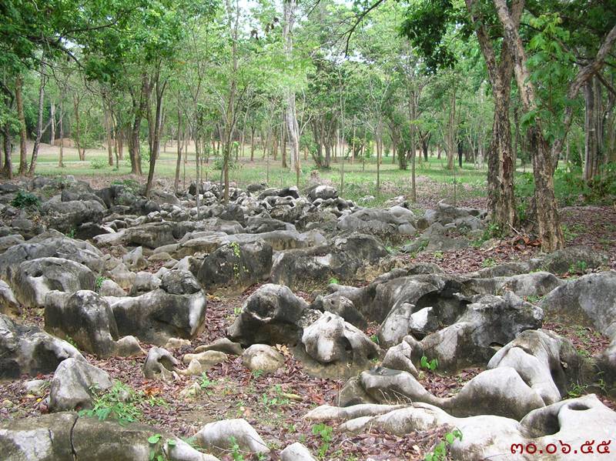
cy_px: 230
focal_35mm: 35
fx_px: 622
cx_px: 308
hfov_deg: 52.7
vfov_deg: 40.7
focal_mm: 5.8
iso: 50
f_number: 2.8
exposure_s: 1/84.7
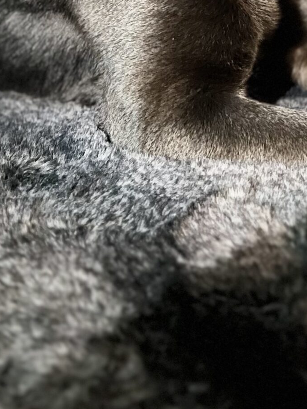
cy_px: -32
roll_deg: +1.4
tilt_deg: -5.2
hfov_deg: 20.1
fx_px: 863
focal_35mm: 73
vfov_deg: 25.0
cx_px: 189
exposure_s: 1/5
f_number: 1.5
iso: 1000
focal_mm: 5.7
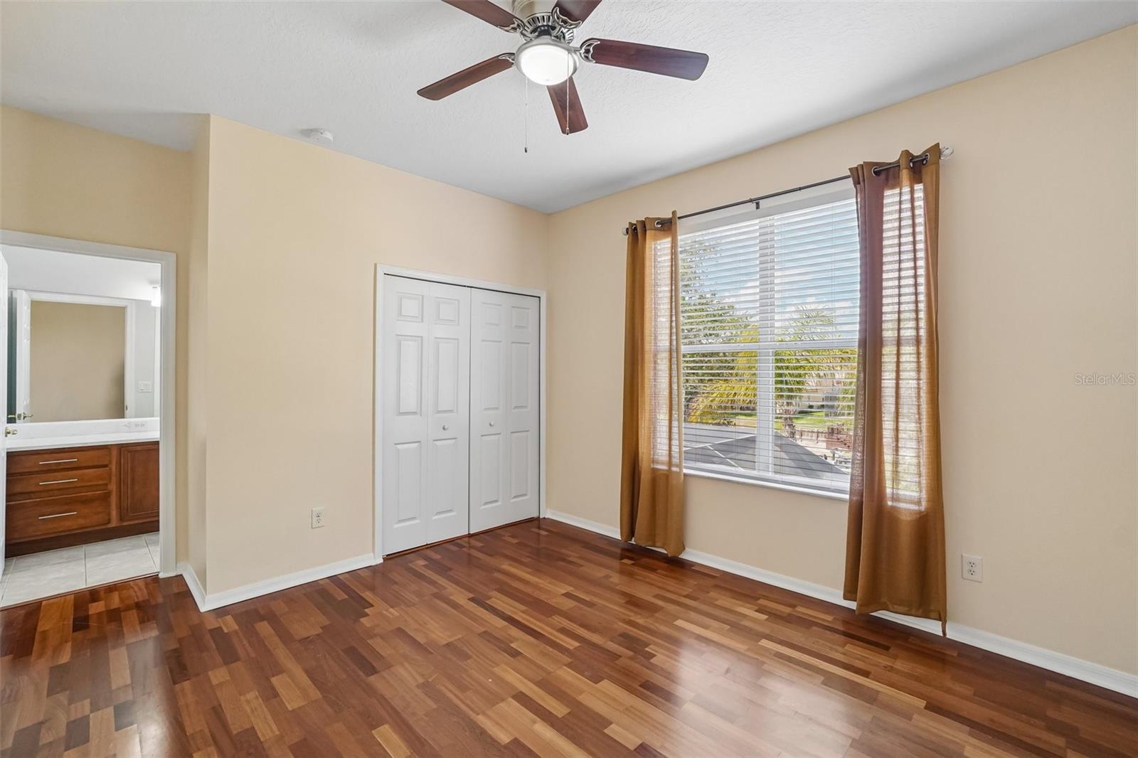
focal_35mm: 15
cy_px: 379
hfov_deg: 100.4
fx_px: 474
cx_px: 569
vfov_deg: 77.3
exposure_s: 1/30
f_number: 8
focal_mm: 10
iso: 320
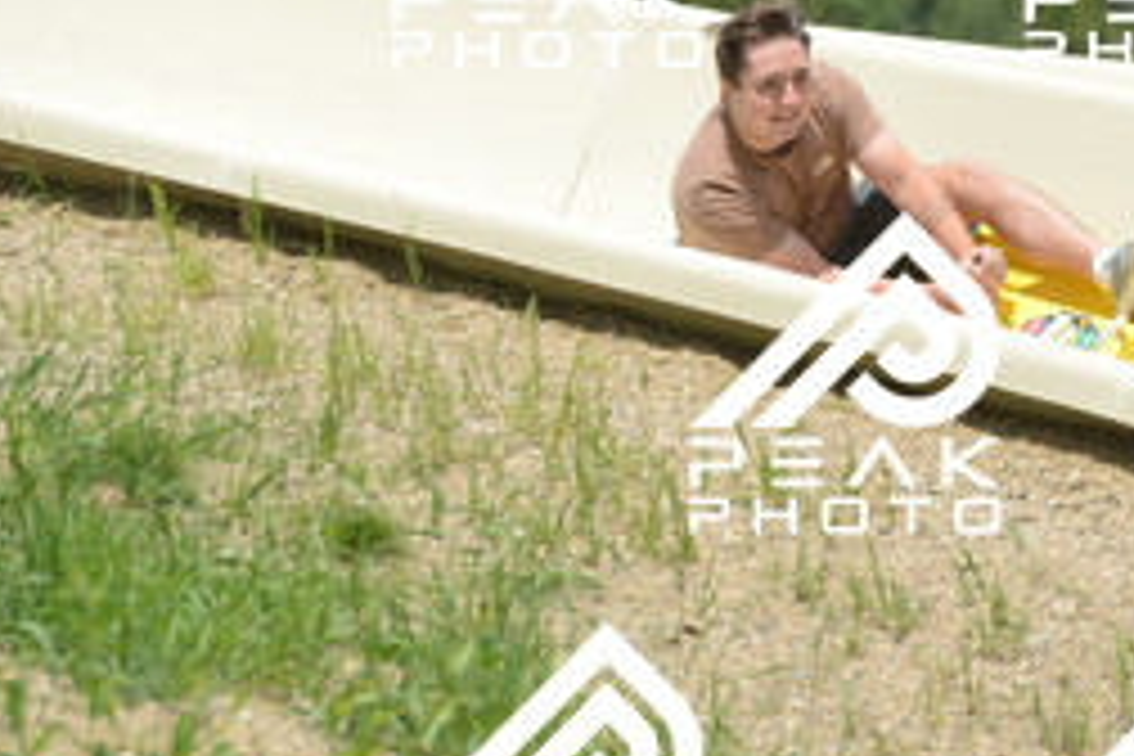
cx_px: 864
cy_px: 344
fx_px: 9764
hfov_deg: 6.6
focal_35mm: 310
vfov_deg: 4.4
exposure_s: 1/1250
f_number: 6.3
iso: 450
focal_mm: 195
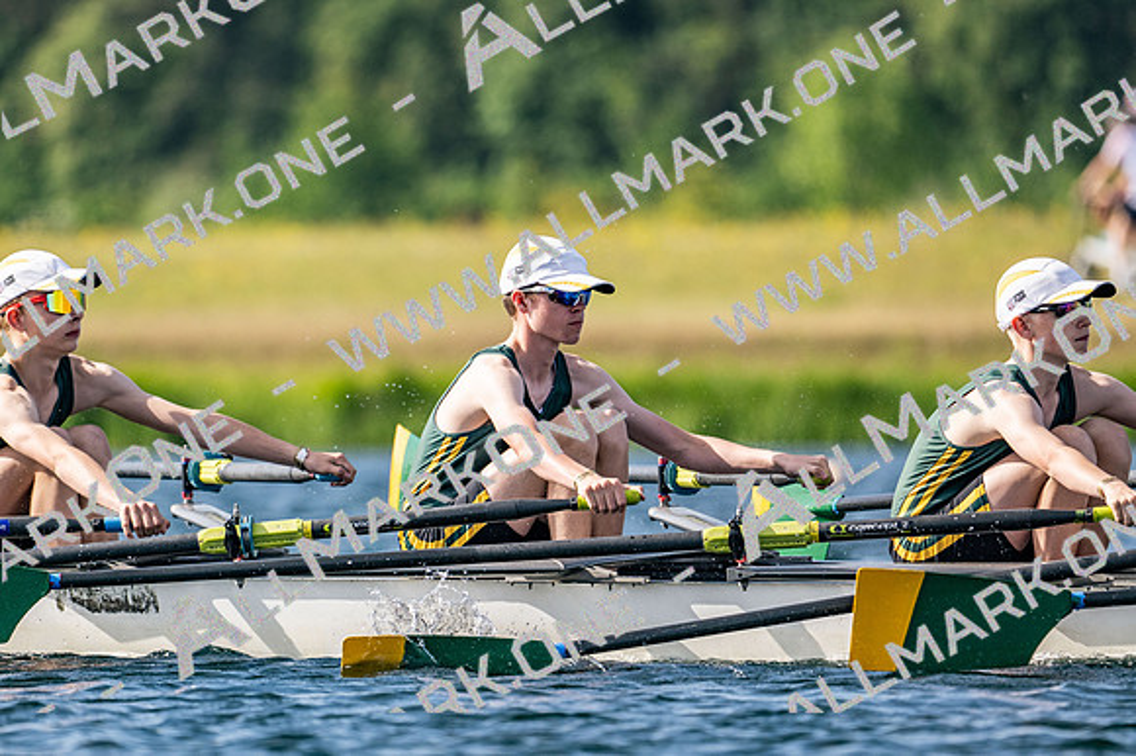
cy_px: 378
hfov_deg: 3.4
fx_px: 18922
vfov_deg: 2.3
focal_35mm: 600
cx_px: 568
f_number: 4.5
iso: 250
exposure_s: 1/2500
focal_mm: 400
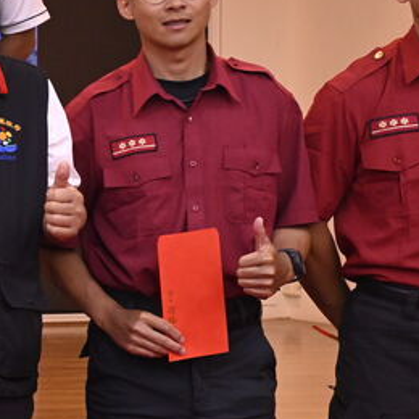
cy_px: 278
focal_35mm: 119
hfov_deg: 12.9
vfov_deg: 14.6
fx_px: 1631
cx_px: -388
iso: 2500
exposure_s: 1/160
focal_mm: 28.5
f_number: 4.5
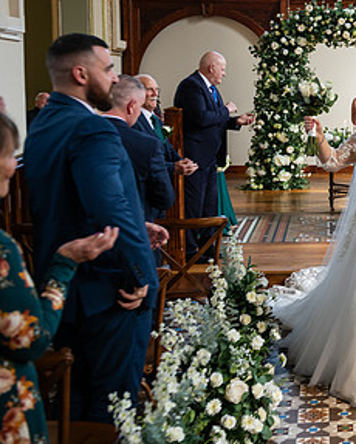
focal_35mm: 55
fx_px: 724
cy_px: 159
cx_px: 424
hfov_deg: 25.0
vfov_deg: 33.9
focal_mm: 29
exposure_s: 1/160
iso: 500
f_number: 3.5
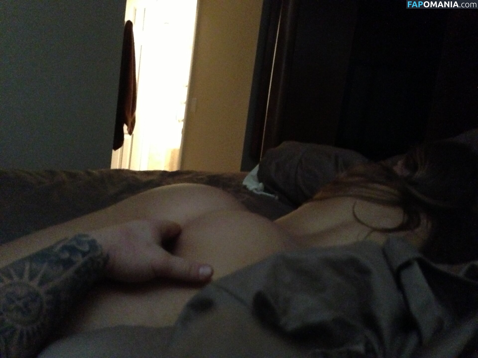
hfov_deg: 55.4
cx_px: 239
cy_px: 179
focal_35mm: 33
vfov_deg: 42.9
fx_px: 456
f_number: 2.4
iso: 3200
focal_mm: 4.13
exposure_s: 1/15
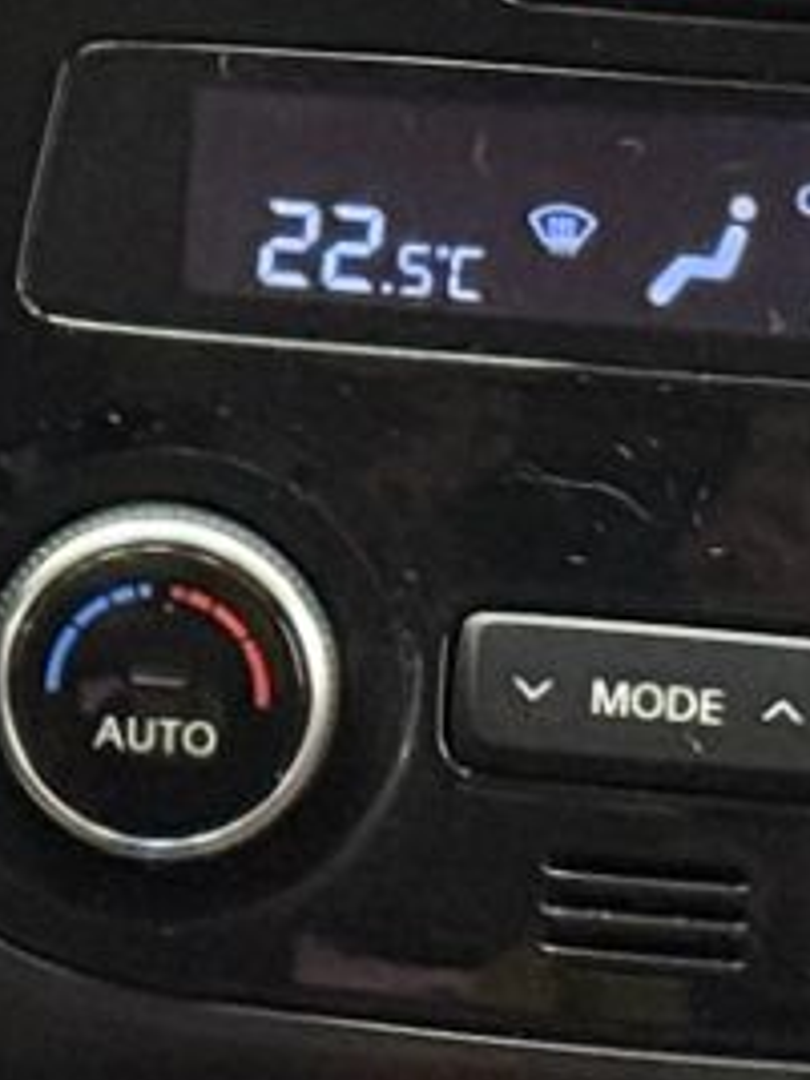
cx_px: -1568
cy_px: -500
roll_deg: -0.4
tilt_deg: -19.0
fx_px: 10733
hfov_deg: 4.2
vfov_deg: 5.7
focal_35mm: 344
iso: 400
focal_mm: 6.76
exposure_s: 1/30
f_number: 1.78
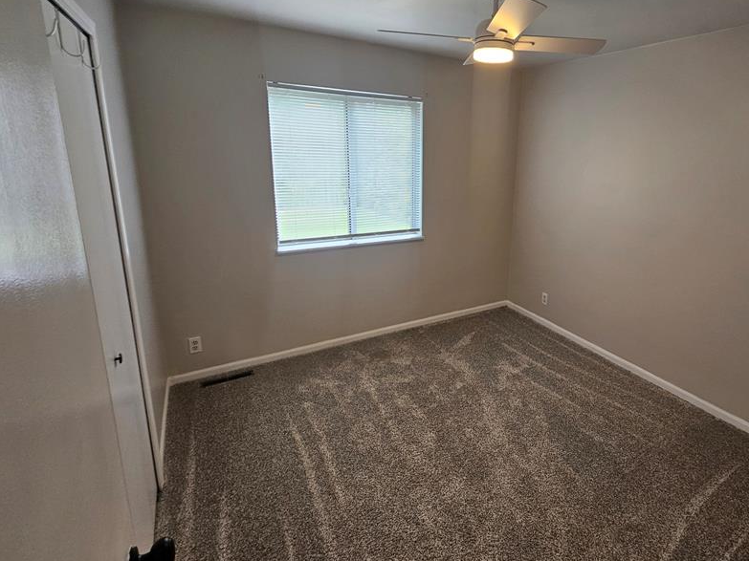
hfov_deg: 89.6
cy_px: 248
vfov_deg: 74.5
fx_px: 368
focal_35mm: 17
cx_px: 458
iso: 125
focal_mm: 2.2
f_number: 2.2
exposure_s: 1/60
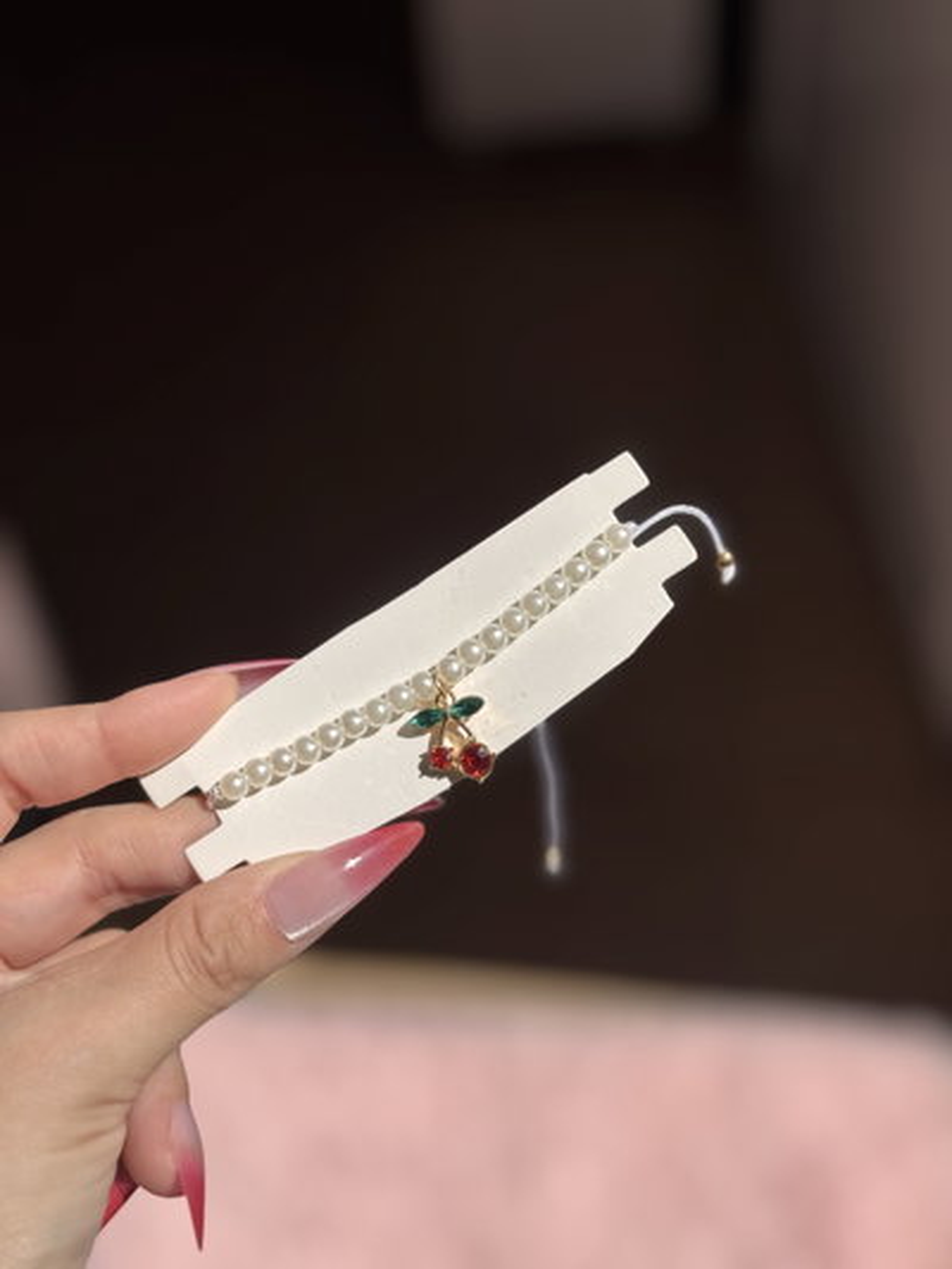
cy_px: 634
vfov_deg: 39.6
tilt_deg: -51.0
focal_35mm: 48
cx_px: 476
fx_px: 1759
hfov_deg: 30.3
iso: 64
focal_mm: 6.76
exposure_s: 1/7092
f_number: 1.78
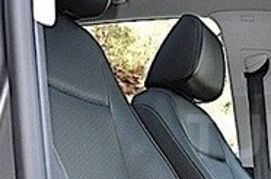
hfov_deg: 19.8
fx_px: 721
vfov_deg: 14.1
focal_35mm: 96
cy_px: 136
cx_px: 337
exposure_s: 1/200
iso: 640
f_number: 4
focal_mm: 18
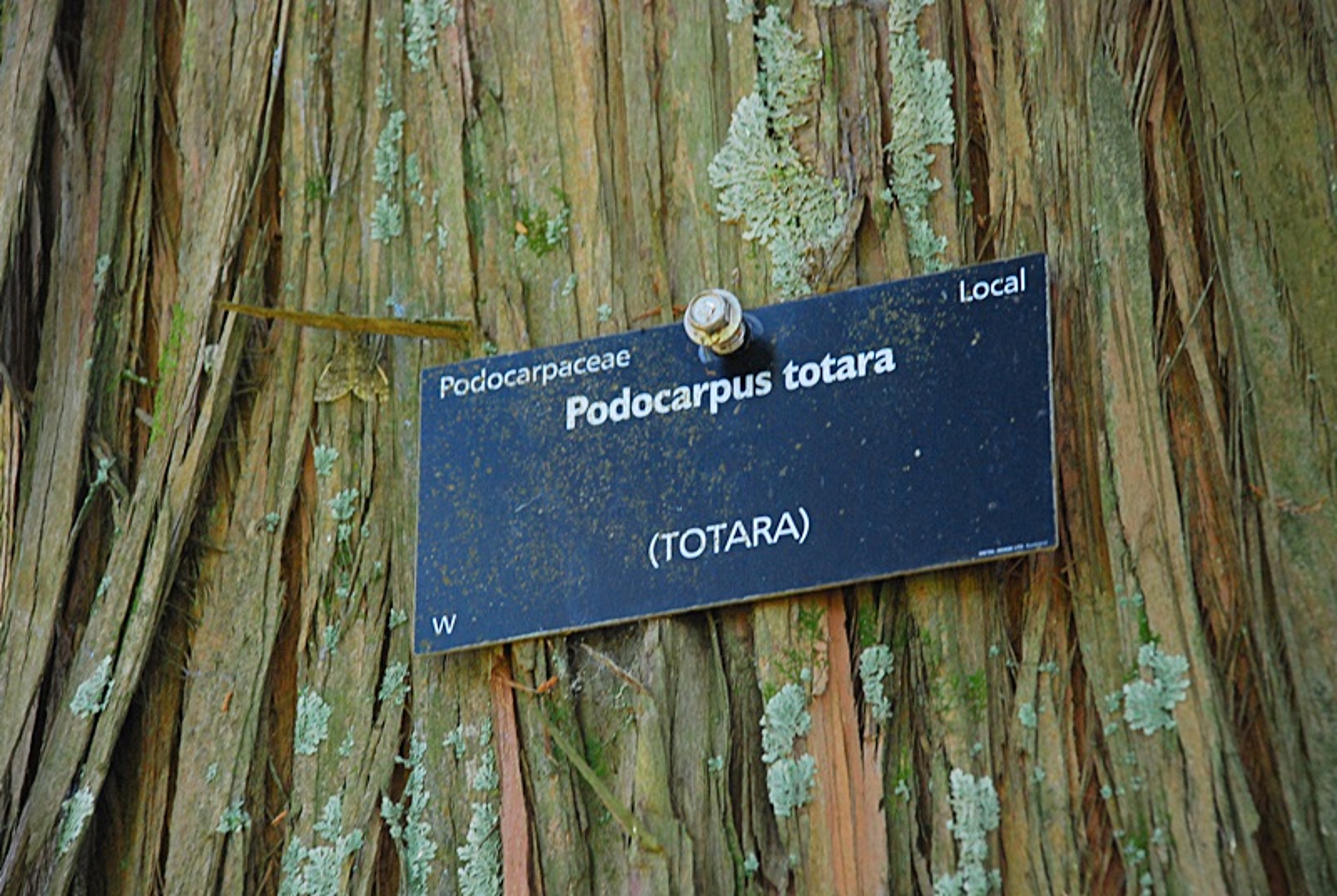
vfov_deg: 8.2
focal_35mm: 168
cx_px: 668
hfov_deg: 12.2
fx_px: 6248
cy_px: 448
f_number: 5.6
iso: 560
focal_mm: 112
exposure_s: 1/30
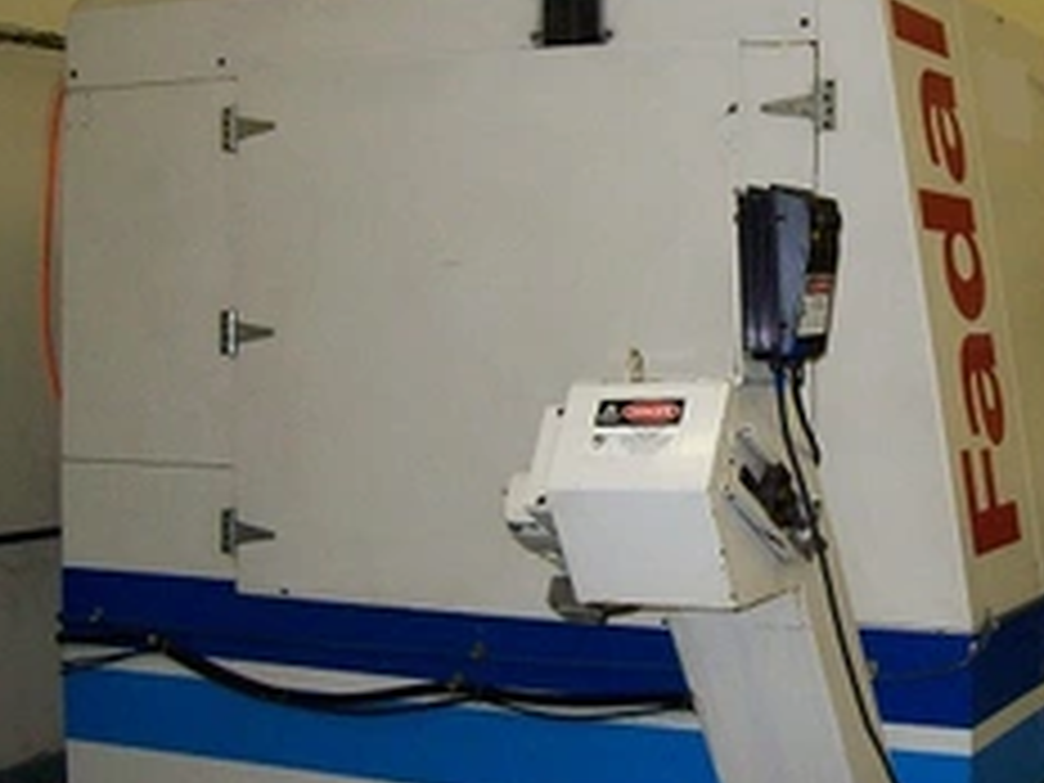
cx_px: 752
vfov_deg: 23.6
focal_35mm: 62
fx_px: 1870
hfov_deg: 30.8
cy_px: 353
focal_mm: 6
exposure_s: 1/64
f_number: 2.7
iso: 200
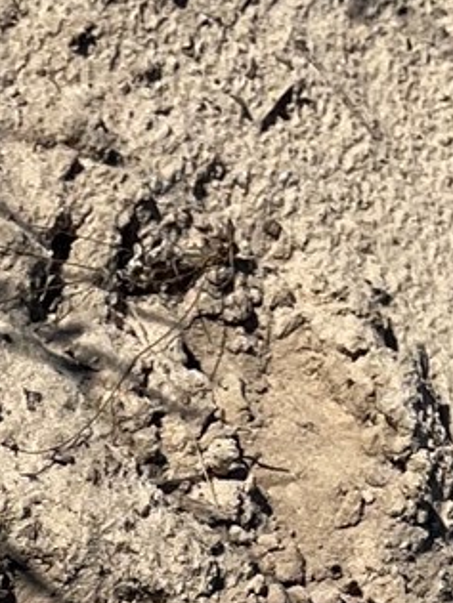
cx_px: -524
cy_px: 1361
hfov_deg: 8.6
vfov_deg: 10.7
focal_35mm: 162
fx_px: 2827
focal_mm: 5.1
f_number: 1.6
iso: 32
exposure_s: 1/6250
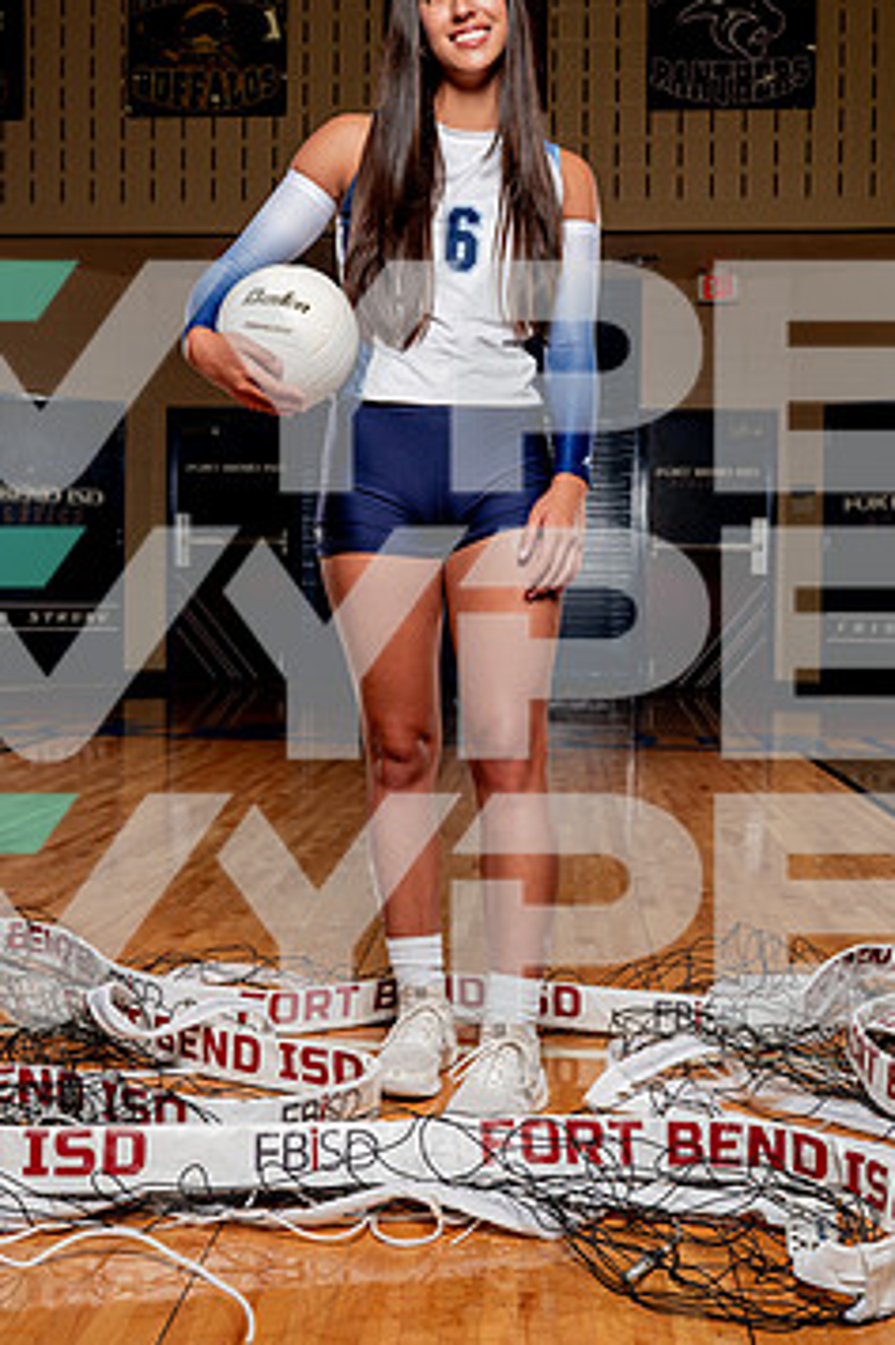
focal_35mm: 43
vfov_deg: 45.4
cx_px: 415
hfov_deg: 31.1
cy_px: 646
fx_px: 1605
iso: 200
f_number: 5.6
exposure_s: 1/250
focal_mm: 34
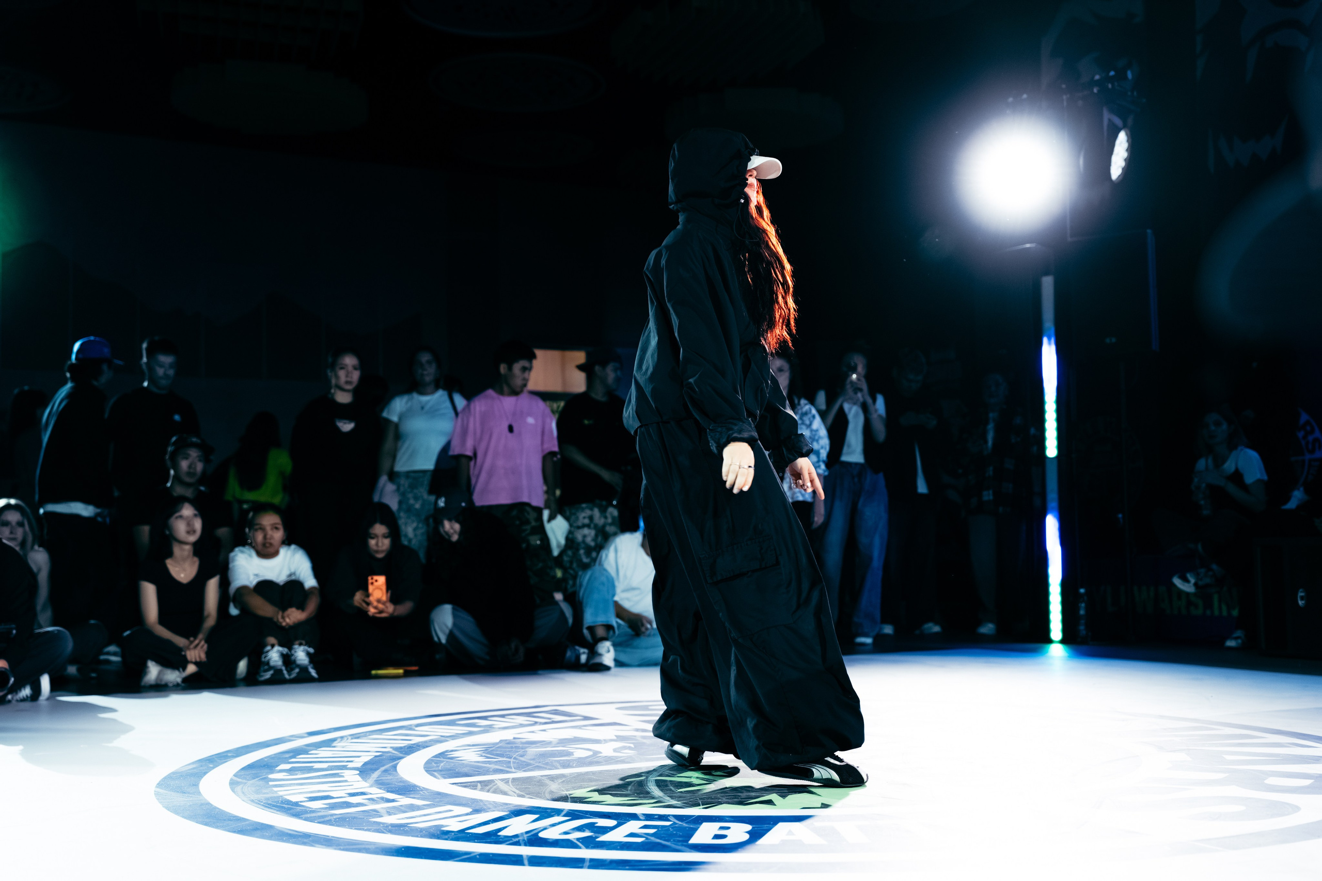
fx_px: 1579
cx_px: 661
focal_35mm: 43
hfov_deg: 45.4
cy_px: 440
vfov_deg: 31.2
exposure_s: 1/800
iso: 3200
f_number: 2.8
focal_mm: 43
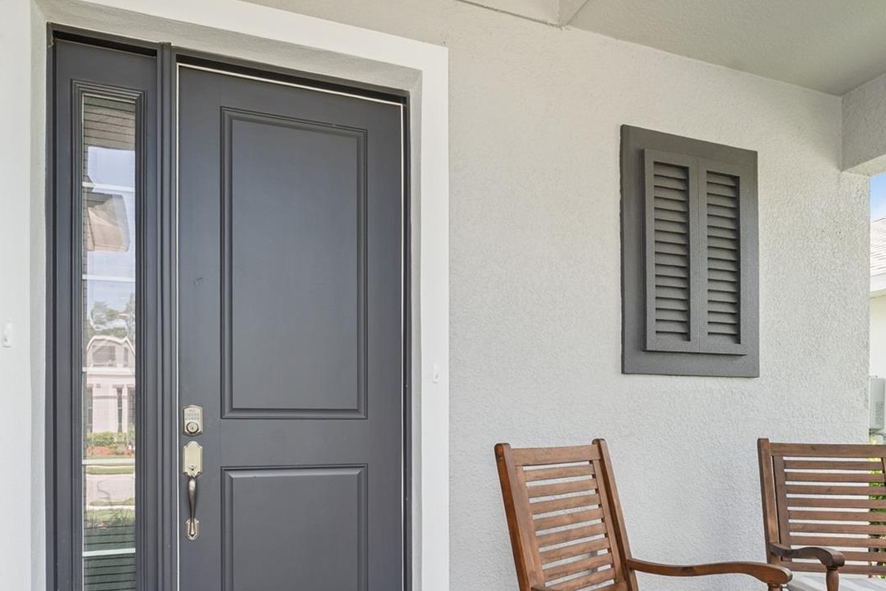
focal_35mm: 24
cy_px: 415
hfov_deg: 73.7
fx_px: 591
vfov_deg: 51.7
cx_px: 422
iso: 125
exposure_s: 1/30
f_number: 9
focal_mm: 16
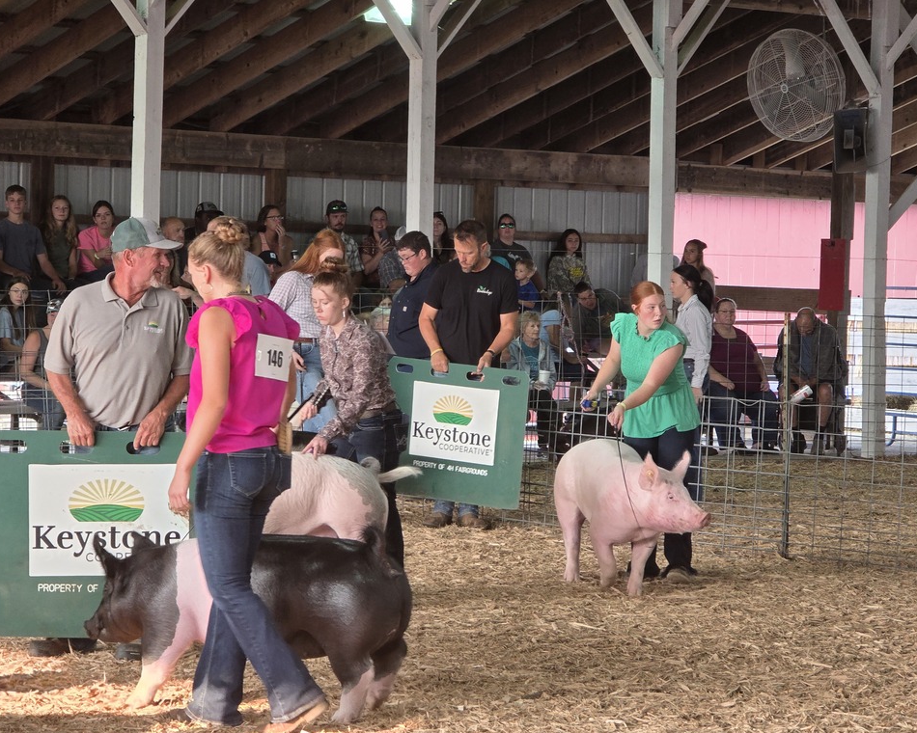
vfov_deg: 12.7
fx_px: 3284
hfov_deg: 15.9
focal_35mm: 121
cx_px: 468
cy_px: 368
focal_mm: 18.6
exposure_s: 1/120
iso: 250
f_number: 3.4
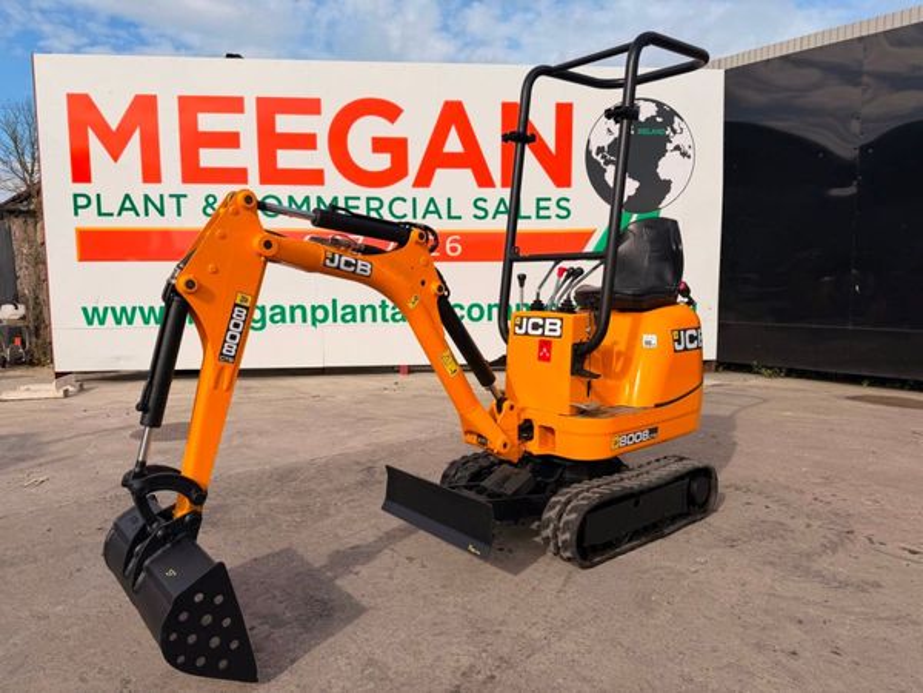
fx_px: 640
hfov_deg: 71.6
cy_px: 346
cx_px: 462
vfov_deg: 56.8
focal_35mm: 24
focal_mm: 6.76
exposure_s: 1/7353
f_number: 1.78
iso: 80
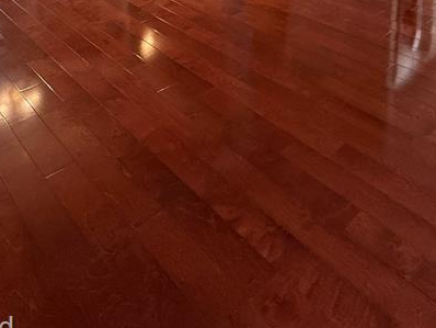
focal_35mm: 36
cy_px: -72
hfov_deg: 50.2
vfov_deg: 32.3
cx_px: 300
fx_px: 454
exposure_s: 1/60
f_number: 2.2
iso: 400
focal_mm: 2.22
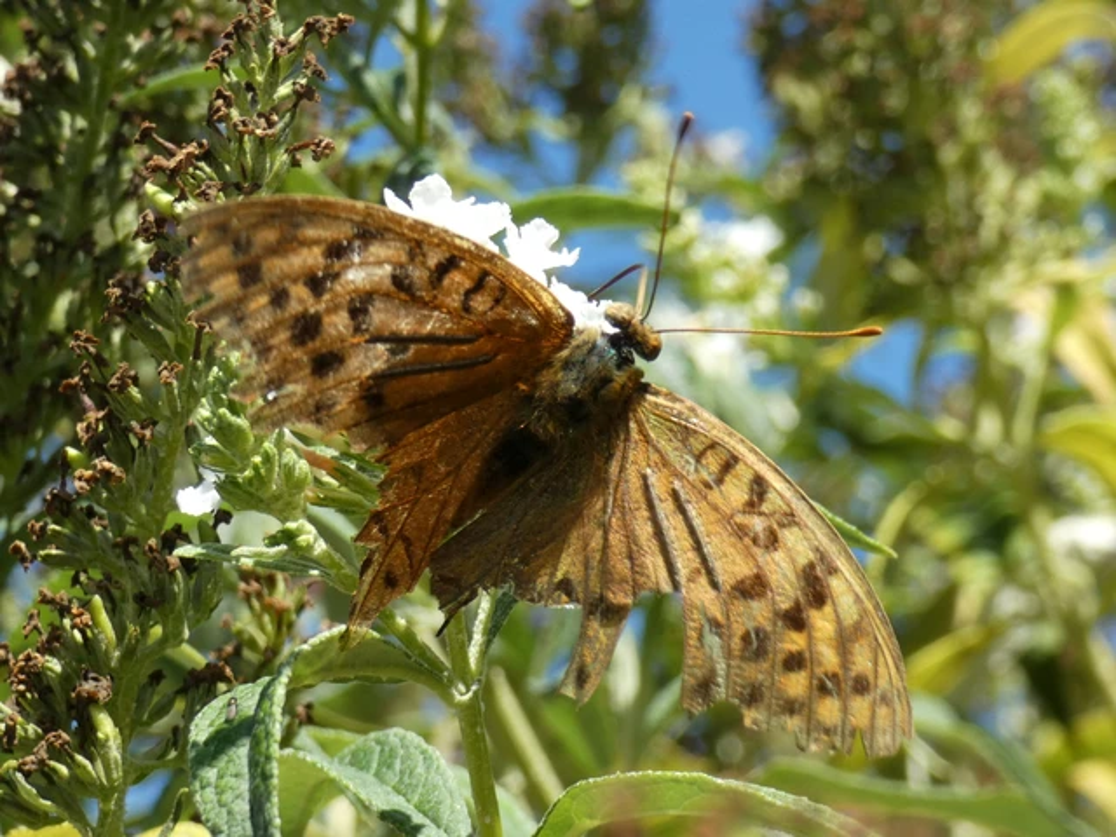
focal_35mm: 120
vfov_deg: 12.3
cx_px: 558
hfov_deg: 16.4
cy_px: 418
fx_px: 3869
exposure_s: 1/100
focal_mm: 21.5
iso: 80
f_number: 5.1
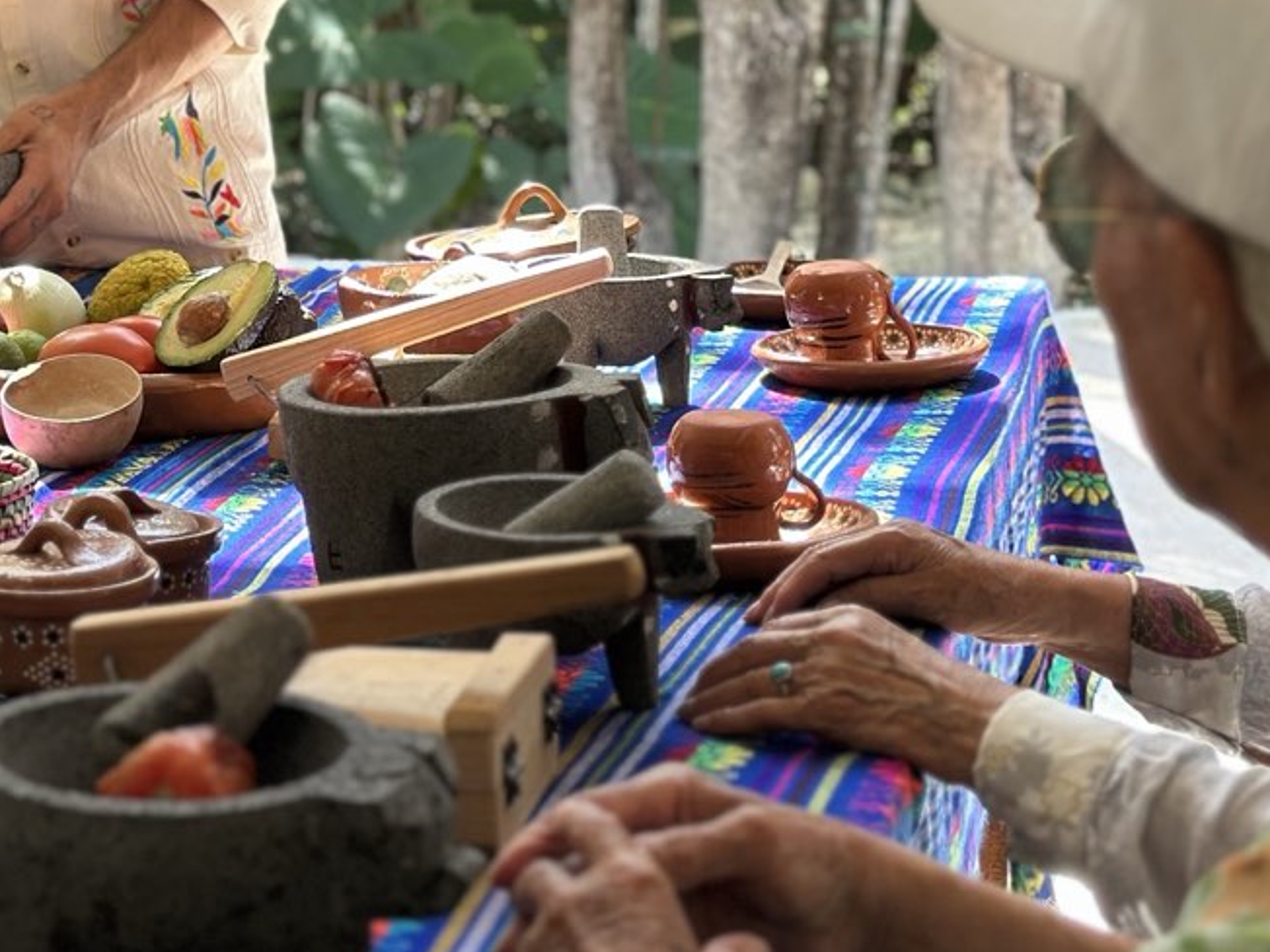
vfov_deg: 14.3
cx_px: 302
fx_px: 3779
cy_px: 142
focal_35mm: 103
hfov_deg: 18.9
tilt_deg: -5.5
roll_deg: +1.1
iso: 80
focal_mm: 6.86
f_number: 1.78
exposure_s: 1/320
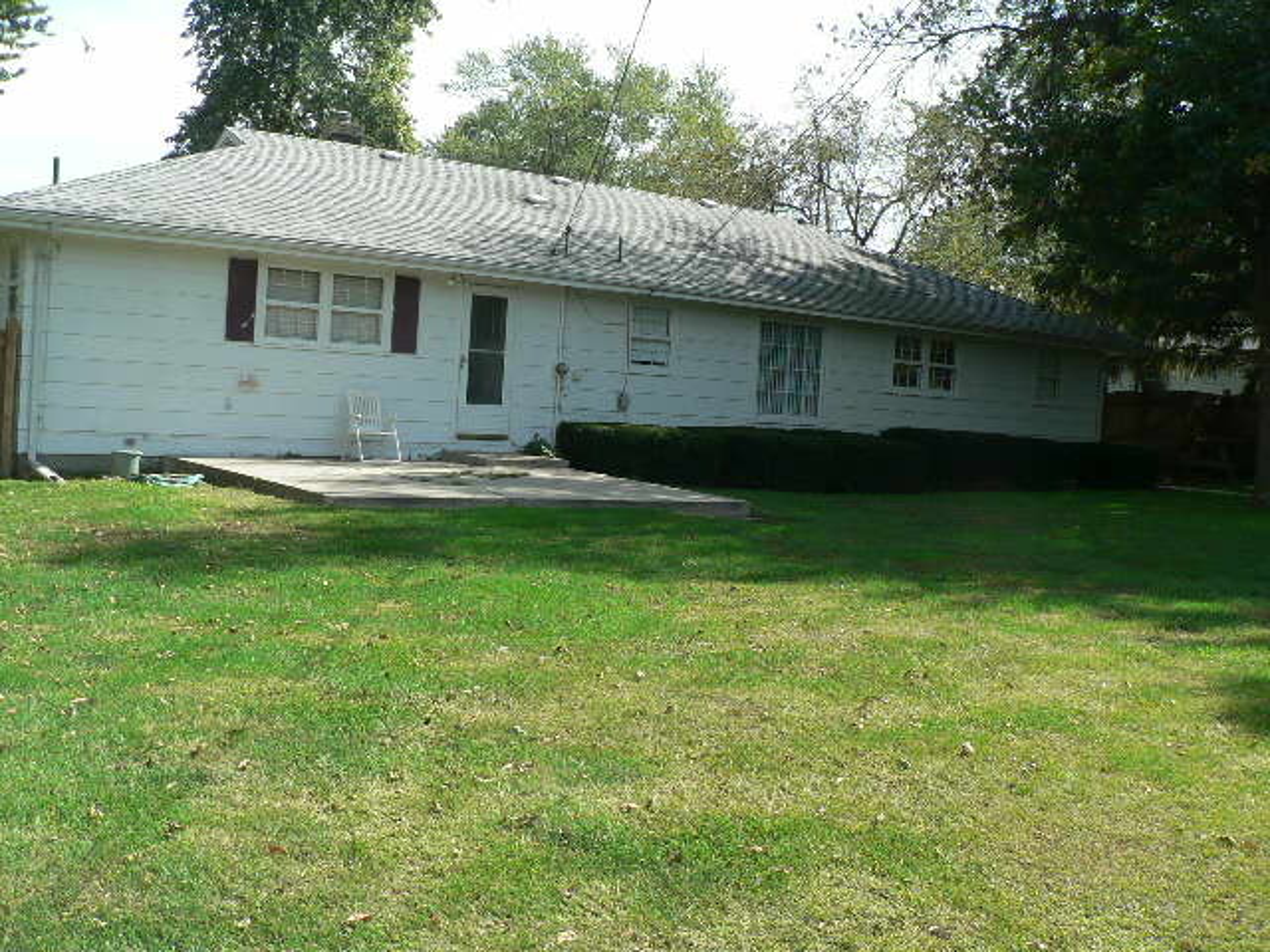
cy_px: 476
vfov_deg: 39.7
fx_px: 1321
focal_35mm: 36
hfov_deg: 51.4
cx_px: 635
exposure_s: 1/250
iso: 80
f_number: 4
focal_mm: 6
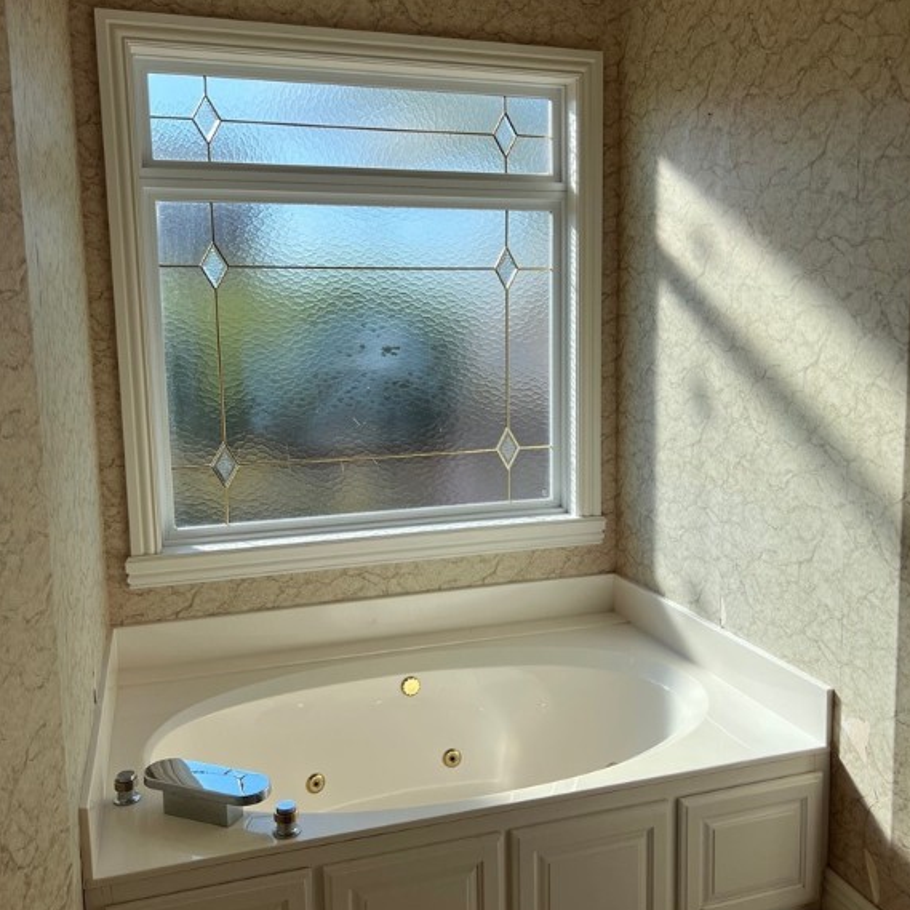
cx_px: 459
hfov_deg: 52.5
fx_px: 922
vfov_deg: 52.5
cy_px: 441
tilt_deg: -6.5
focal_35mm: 31
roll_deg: +1.4
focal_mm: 5.7
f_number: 1.5
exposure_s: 1/2252
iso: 50
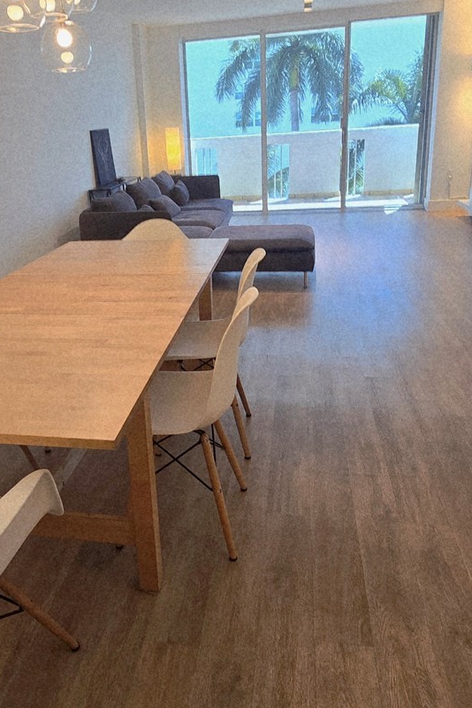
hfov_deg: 47.4
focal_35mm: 27
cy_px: 315
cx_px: 174
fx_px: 531
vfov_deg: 67.2
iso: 100
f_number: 2.2
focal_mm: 2.2
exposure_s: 1/60.2
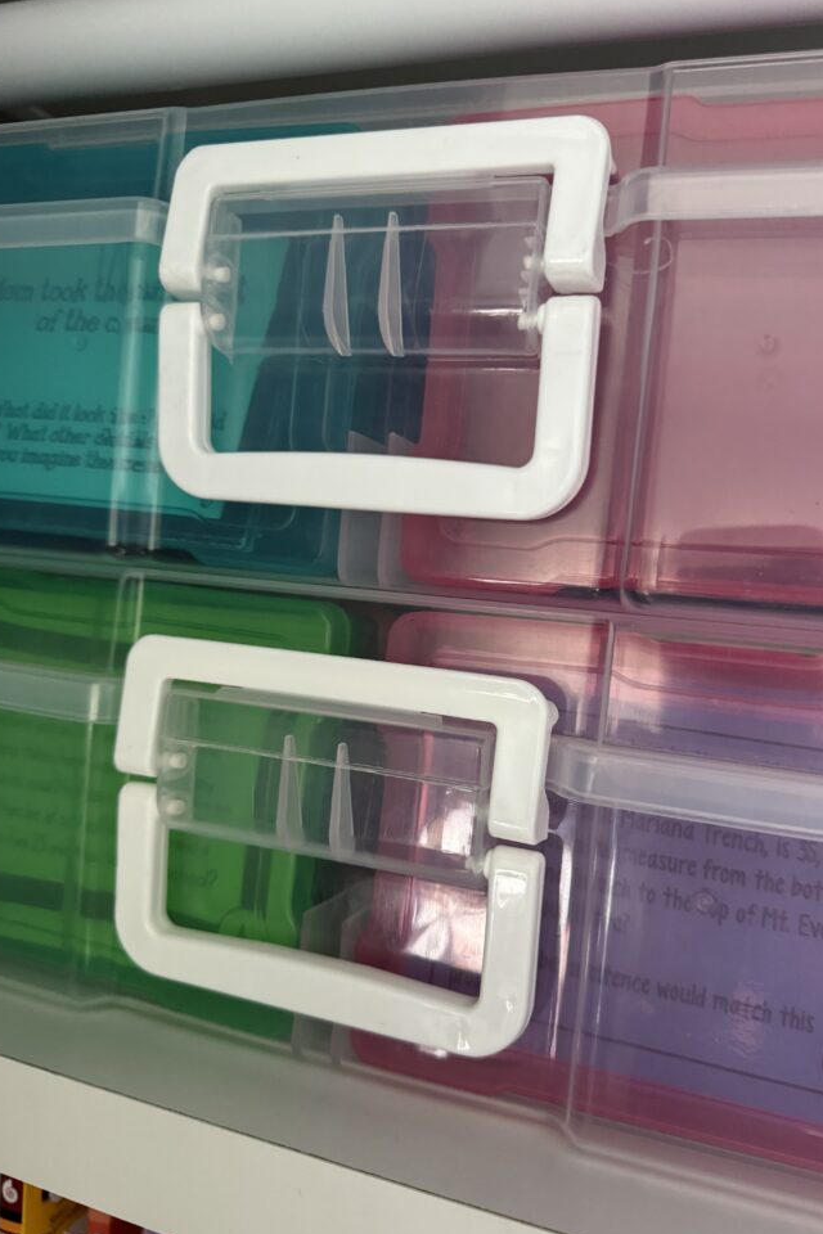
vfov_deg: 69.4
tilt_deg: -3.2
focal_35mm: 26
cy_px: 627
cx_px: 464
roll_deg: -5.2
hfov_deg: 49.4
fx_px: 892
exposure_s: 1/60
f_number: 1.78
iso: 500
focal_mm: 6.76
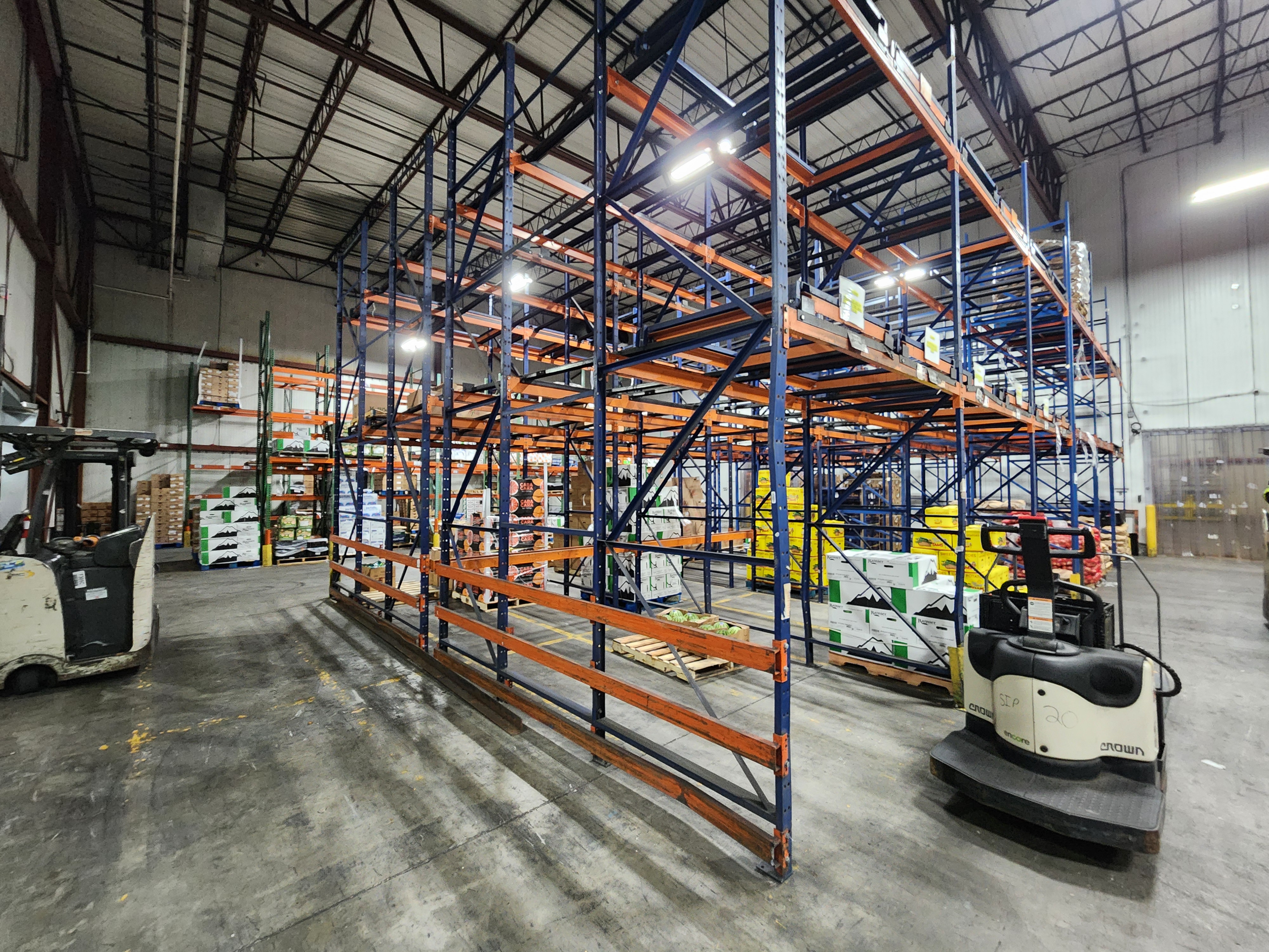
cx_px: 634
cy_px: 476
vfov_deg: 89.9
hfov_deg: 106.2
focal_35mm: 13
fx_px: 477
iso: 640
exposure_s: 1/30
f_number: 2.2
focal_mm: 2.2
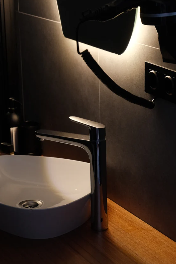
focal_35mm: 100
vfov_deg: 20.4
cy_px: 120
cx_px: 78
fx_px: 733
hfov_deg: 13.7
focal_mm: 55
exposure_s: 1/80
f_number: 4
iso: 2000
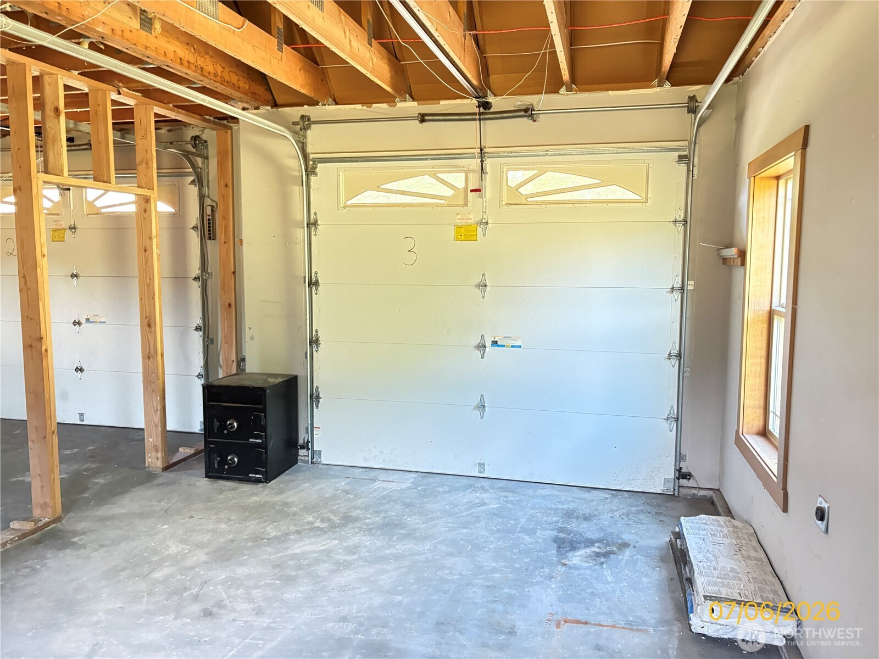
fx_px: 660
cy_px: 330
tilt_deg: -5.0
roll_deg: +1.2
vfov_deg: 53.1
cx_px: 440
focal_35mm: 26
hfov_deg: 67.3
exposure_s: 1/40
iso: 500
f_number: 1.6
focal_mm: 5.96
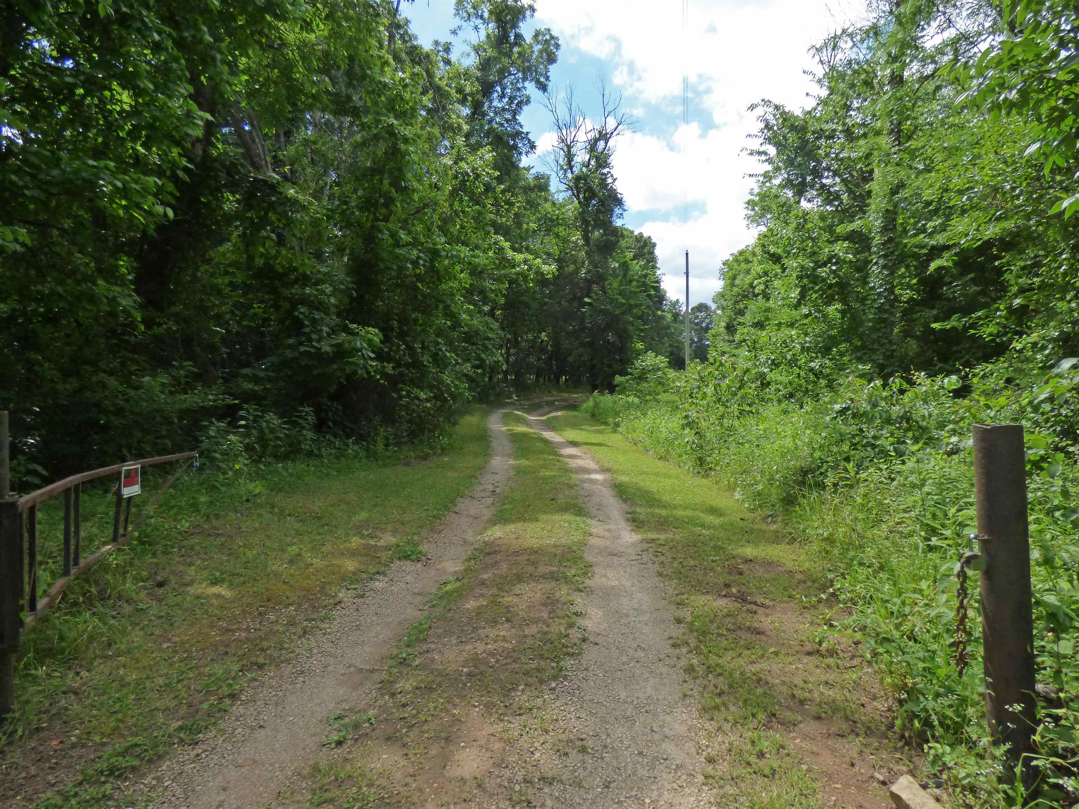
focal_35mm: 20
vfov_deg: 66.0
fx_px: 623
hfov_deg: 81.7
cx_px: 540
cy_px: 404
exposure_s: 1/1300
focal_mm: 3.58
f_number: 2.8
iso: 160
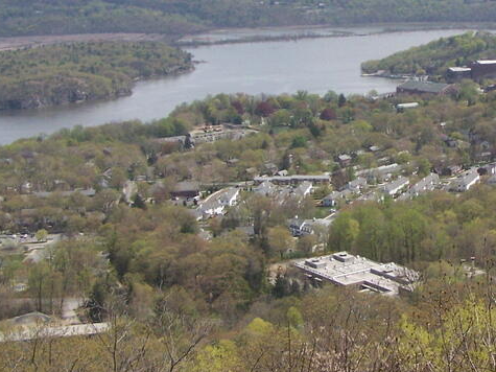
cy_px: 59
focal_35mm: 82
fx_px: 1175
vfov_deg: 17.8
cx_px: 446
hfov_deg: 23.2
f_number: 4
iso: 200
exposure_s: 1/640
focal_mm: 6.3
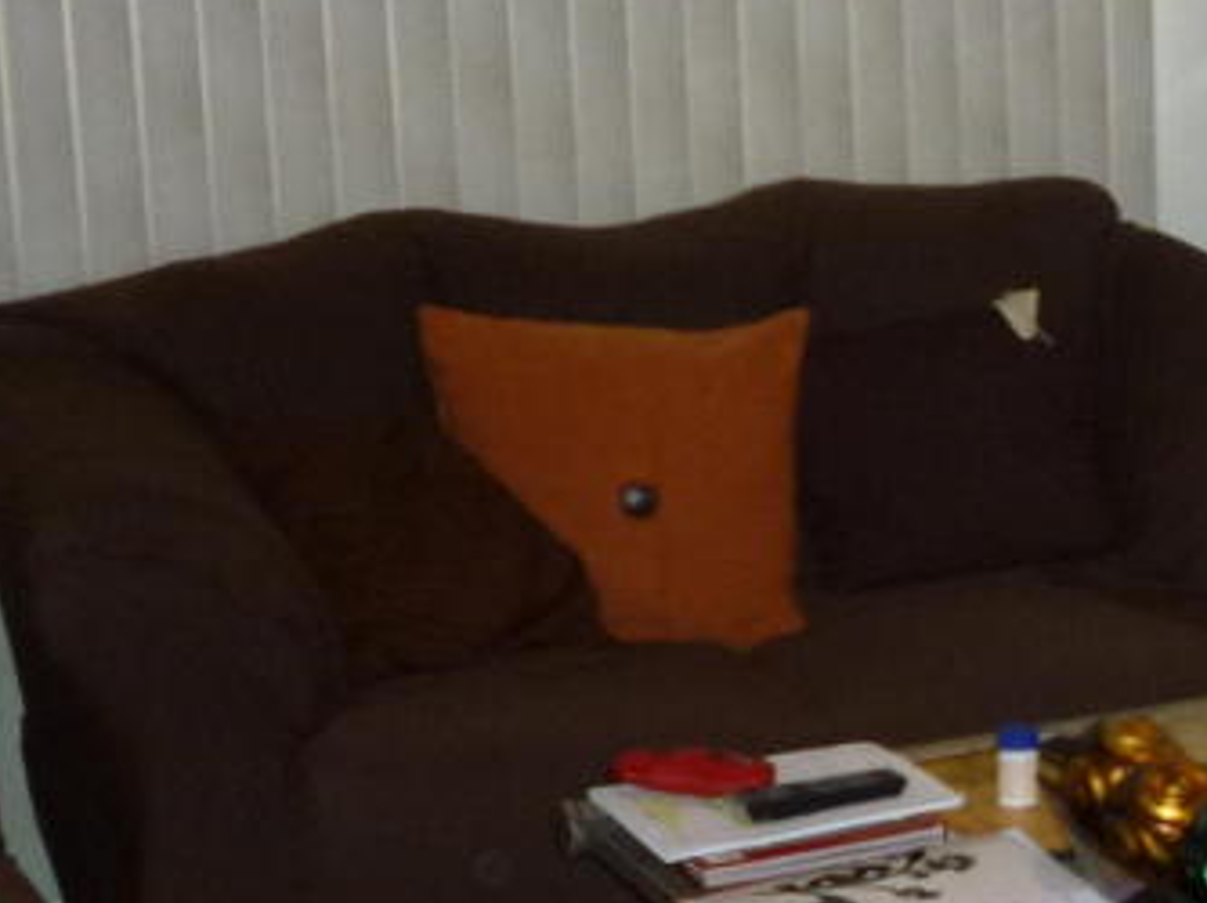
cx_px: 1503
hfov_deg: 20.4
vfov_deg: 16.6
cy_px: 444
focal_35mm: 89
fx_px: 3101
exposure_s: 1/60
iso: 250
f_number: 3.3
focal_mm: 5.2
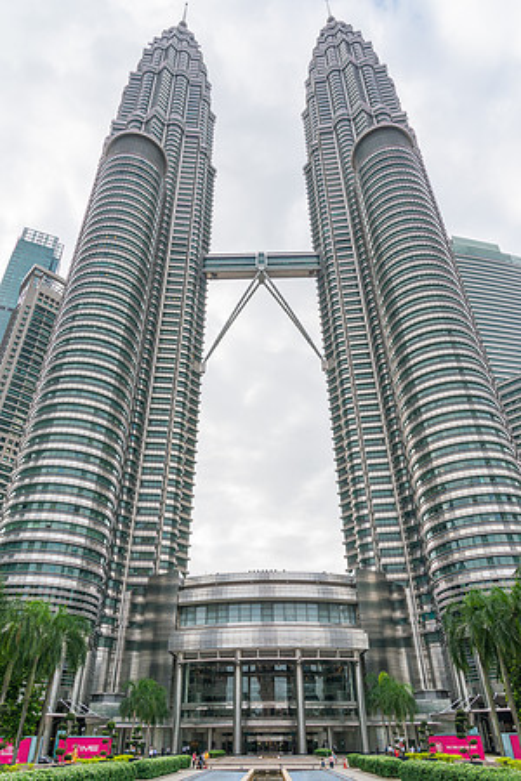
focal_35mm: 24
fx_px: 521
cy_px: 390
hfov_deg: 53.1
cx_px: 260
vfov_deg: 73.7
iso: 160
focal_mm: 24
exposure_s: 1/250
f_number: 9.5
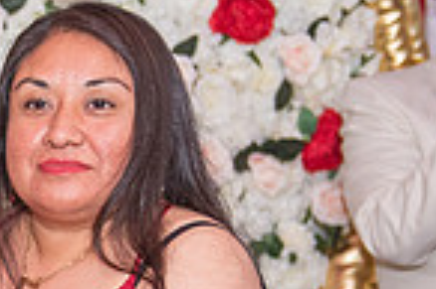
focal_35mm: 179
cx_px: -308
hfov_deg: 10.9
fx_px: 2165
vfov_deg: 7.6
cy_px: 335
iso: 800
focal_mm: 45
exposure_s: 1/160
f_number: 3.2
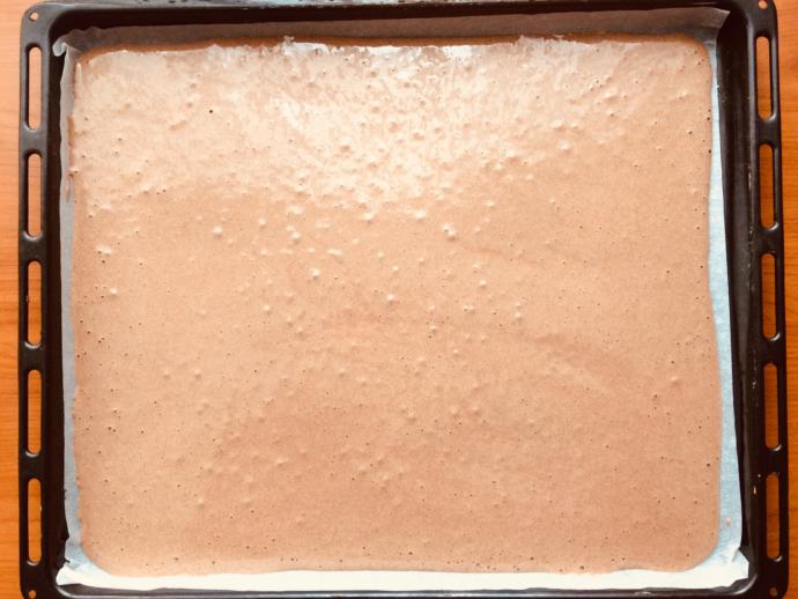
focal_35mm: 29
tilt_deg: -88.6
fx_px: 669
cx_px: 399
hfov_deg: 61.6
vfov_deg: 48.3
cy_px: 300
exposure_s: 1/33
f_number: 2.2
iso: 160
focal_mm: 4.15
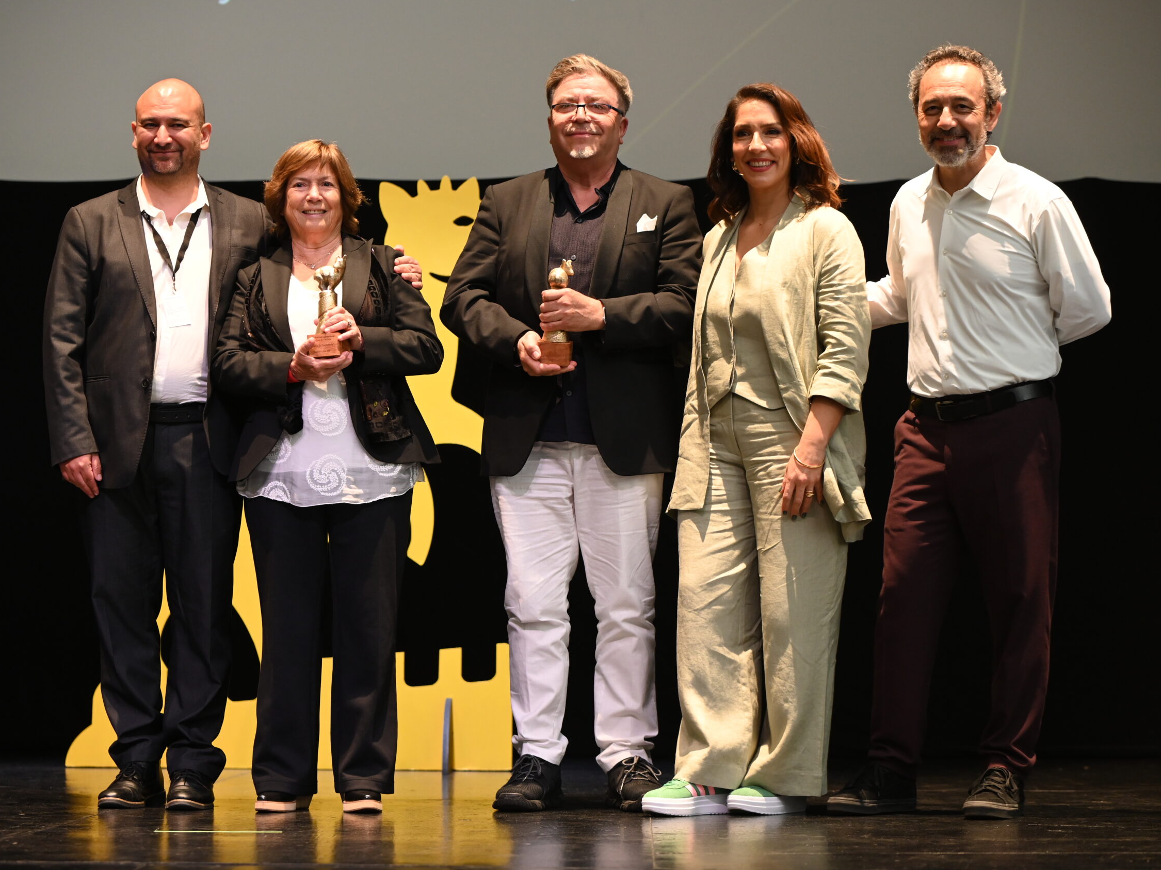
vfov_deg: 18.0
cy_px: 433
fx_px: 2750
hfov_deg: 23.8
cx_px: 572
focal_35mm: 82
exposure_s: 1/200
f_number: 3.5
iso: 2000
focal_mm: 75
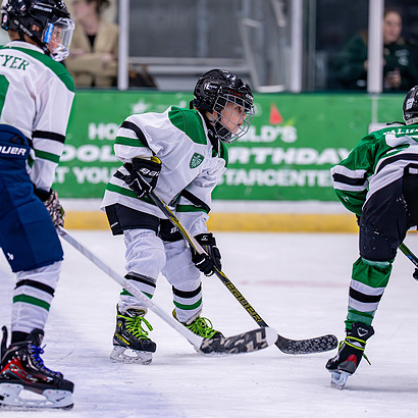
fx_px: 3661
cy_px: 179
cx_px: 190
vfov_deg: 6.5
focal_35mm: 268
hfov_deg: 6.5
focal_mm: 154
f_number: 2.8
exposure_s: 1/1250
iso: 2500
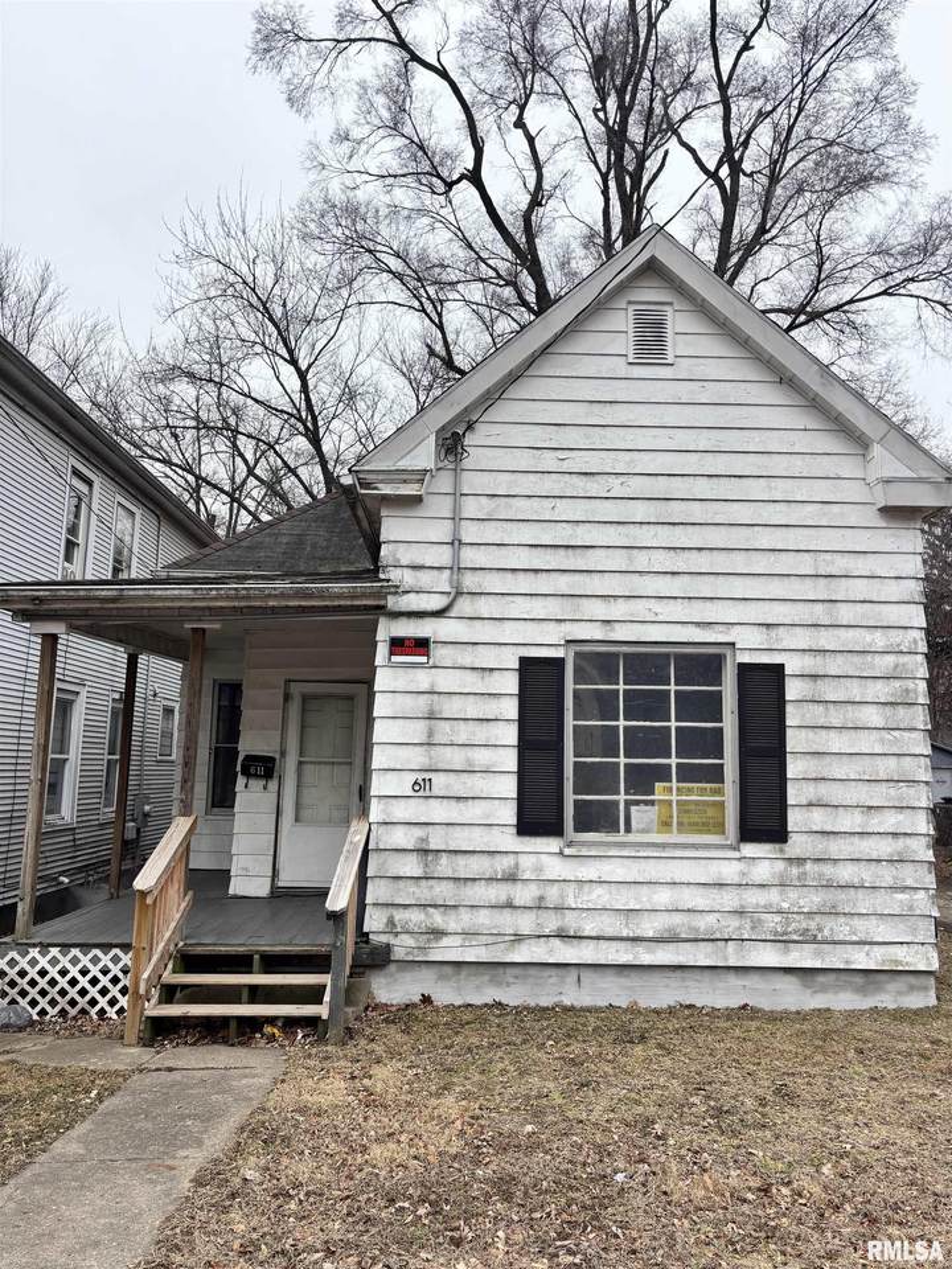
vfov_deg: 67.3
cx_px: 476
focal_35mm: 26
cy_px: 634
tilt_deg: +7.7
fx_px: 953
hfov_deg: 53.1
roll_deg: -0.7
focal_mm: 5.96
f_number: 1.6
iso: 50
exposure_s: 1/935
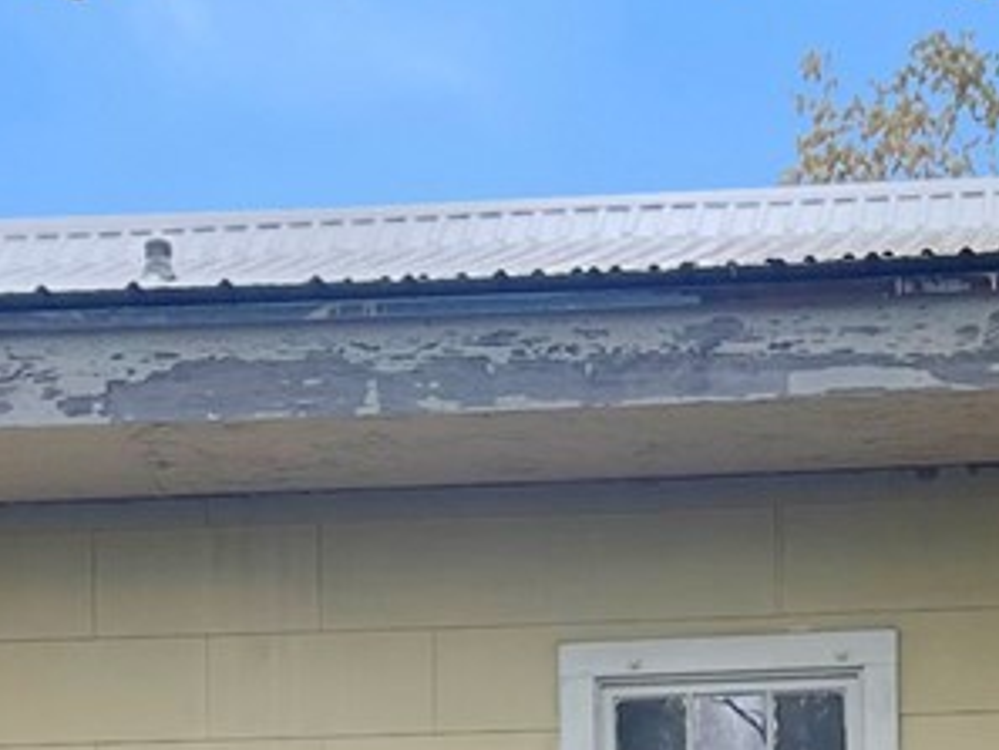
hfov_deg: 12.7
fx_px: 4475
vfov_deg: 8.9
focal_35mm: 155
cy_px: 1628
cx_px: 659
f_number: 1.78
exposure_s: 1/149
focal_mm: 6.86
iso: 64
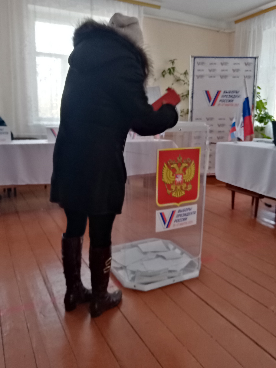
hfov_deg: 53.1
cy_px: 184
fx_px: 276
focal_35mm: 26
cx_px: 138
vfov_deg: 67.3
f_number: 1.8
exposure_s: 1/50
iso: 120
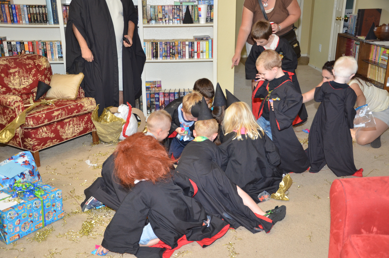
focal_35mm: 39
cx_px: 194
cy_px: 129
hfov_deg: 49.6
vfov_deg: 34.1
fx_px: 421
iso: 800
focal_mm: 26
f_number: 4
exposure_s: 1/60
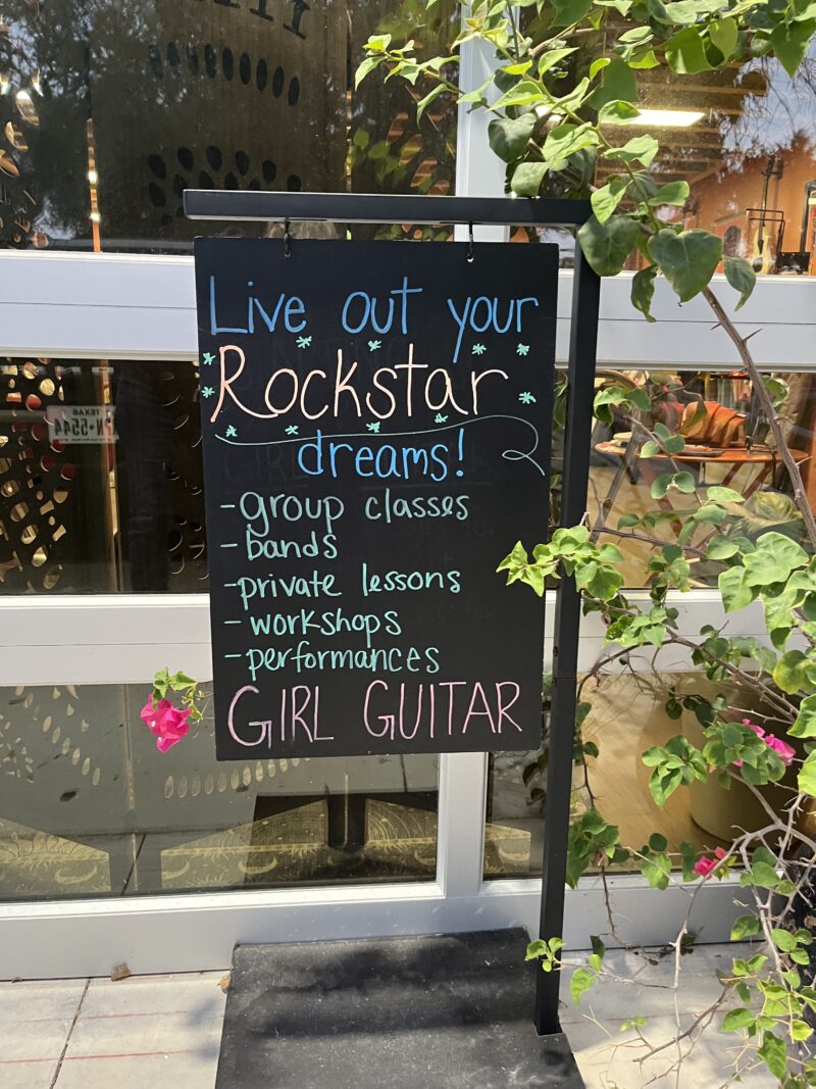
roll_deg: -0.9
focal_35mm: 26
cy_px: 544
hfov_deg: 53.1
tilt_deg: -12.3
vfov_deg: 67.3
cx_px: 408
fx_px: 817
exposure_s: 1/40
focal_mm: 5.1
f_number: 1.6
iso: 400
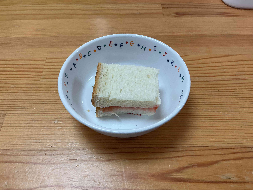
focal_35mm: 29
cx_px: 126
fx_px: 212
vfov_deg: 48.2
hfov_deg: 61.7
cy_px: 95
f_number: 1.8
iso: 32
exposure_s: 1/120
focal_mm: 3
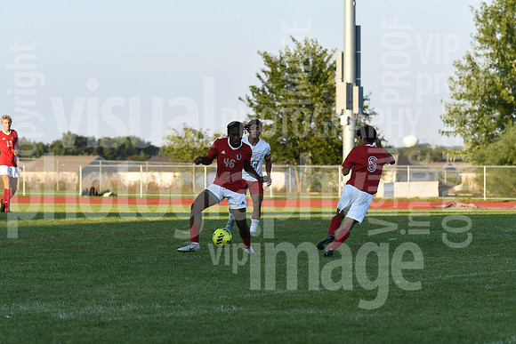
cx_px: 258
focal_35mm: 168
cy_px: 172
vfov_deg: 8.2
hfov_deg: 12.2
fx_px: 2408
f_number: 4
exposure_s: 1/1250
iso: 360
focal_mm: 112
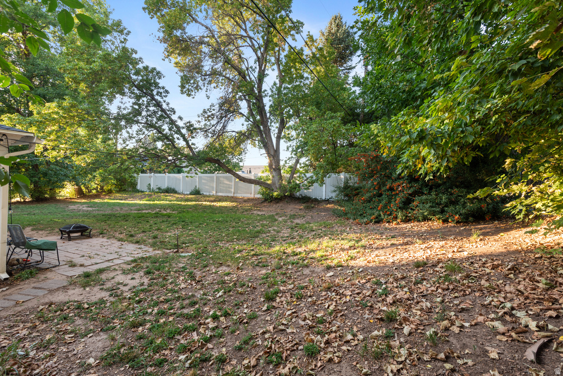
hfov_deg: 96.7
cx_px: 282
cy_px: 188
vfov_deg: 73.8
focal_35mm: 16
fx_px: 250
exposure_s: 1/5
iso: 100
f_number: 9
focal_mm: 16
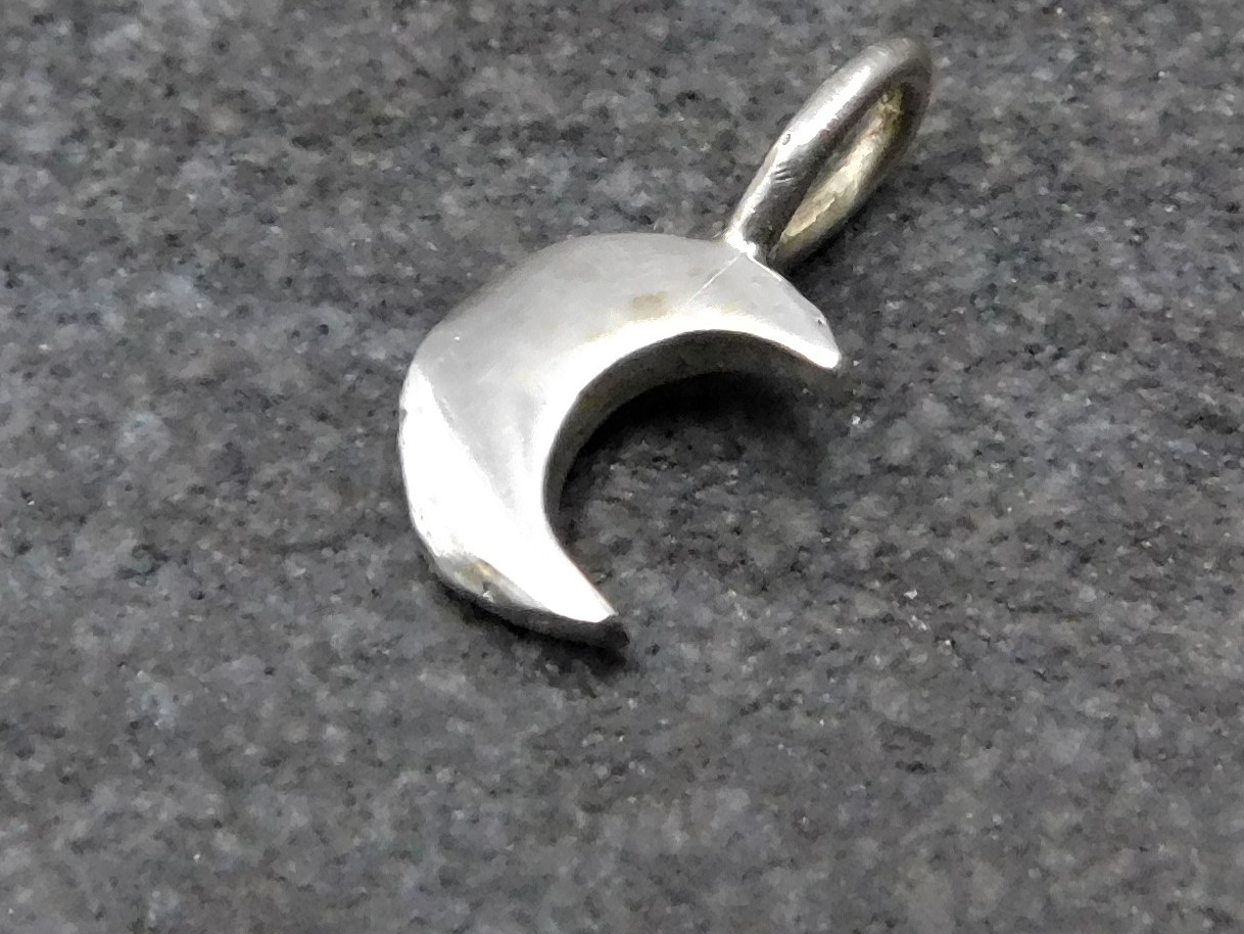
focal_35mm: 32
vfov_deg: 43.8
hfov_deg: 56.8
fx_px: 1150
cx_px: 621
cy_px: 342
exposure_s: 1/640
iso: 800
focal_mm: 4
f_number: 3
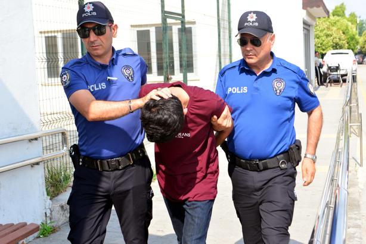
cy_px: 122
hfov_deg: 41.1
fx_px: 488
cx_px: 183
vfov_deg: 28.1
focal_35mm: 48
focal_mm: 48
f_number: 5.6
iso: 500
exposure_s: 1/800
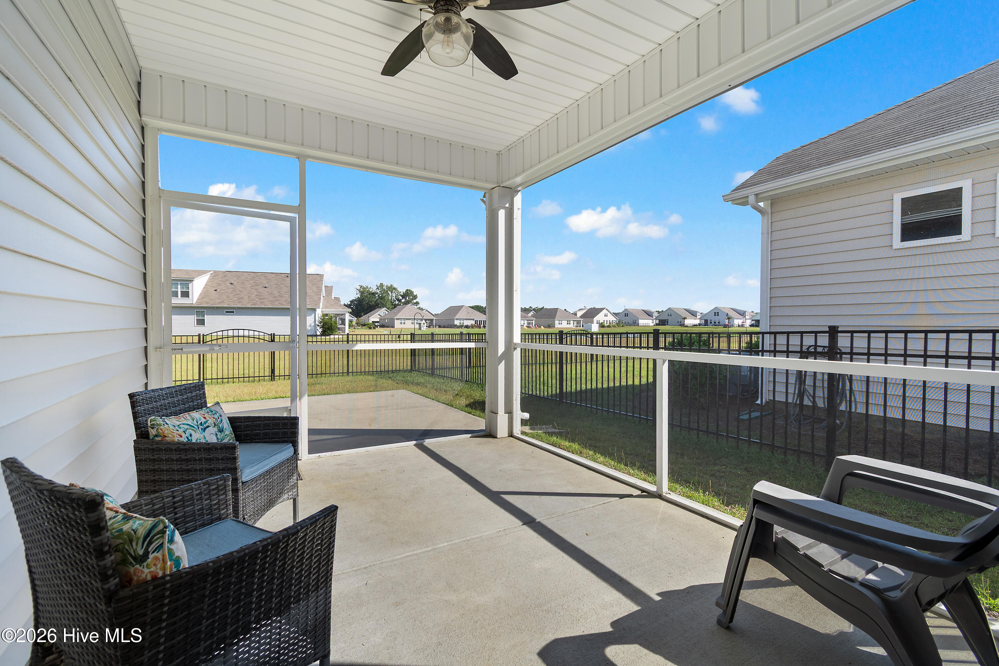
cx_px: 500
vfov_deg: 77.3
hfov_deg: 100.4
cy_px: 333
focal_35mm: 15
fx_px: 416
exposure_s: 1/100
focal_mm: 10
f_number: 5
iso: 100
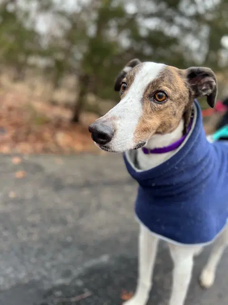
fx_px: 228
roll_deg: -16.6
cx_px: 114
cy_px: 152
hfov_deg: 53.1
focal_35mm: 26
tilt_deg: -15.7
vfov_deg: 67.3
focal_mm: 5.7
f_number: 1.5
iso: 100
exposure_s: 1/121
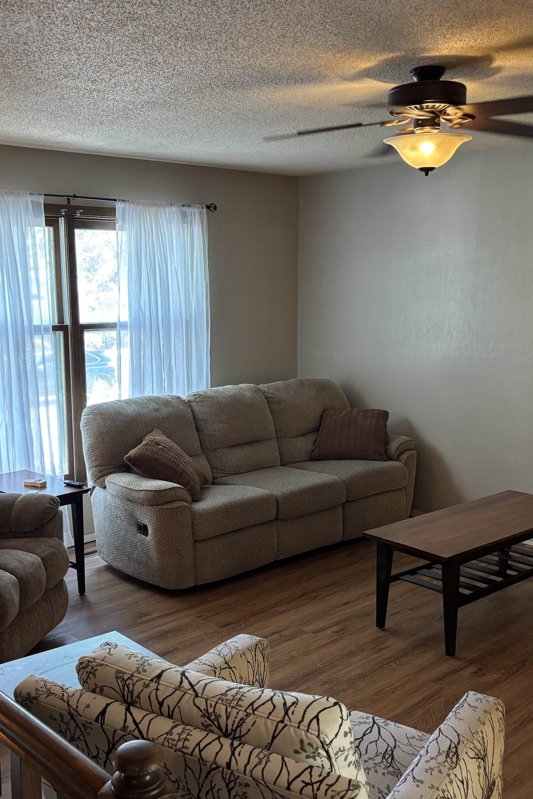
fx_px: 822
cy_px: 401
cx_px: 233
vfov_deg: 51.9
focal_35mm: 37
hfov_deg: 35.9
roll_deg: +0.1
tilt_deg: -7.8
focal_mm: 5.96
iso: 200
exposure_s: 1/60
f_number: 1.6
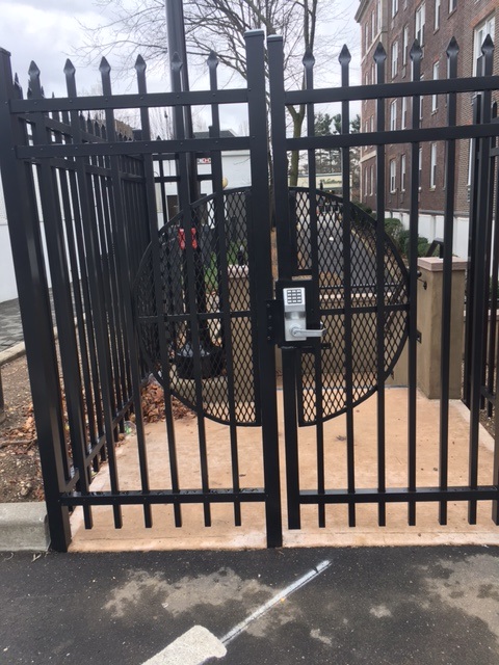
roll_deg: +3.8
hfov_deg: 48.2
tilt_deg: -12.9
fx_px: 557
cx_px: 250
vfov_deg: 61.7
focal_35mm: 29
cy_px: 332
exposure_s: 1/120
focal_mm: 4.15
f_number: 2.2
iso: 25
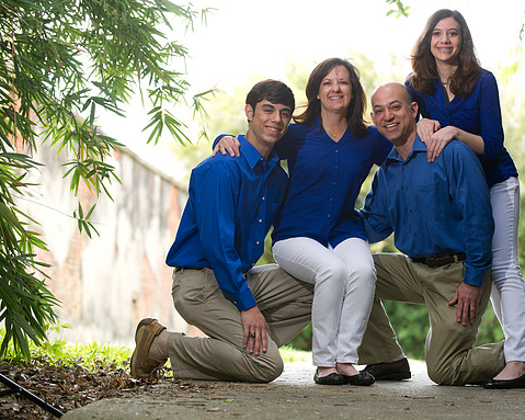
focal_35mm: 125
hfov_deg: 15.4
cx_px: 306
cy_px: 211
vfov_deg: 12.3
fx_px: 1942
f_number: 3.5
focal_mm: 110
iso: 320
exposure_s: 1/160
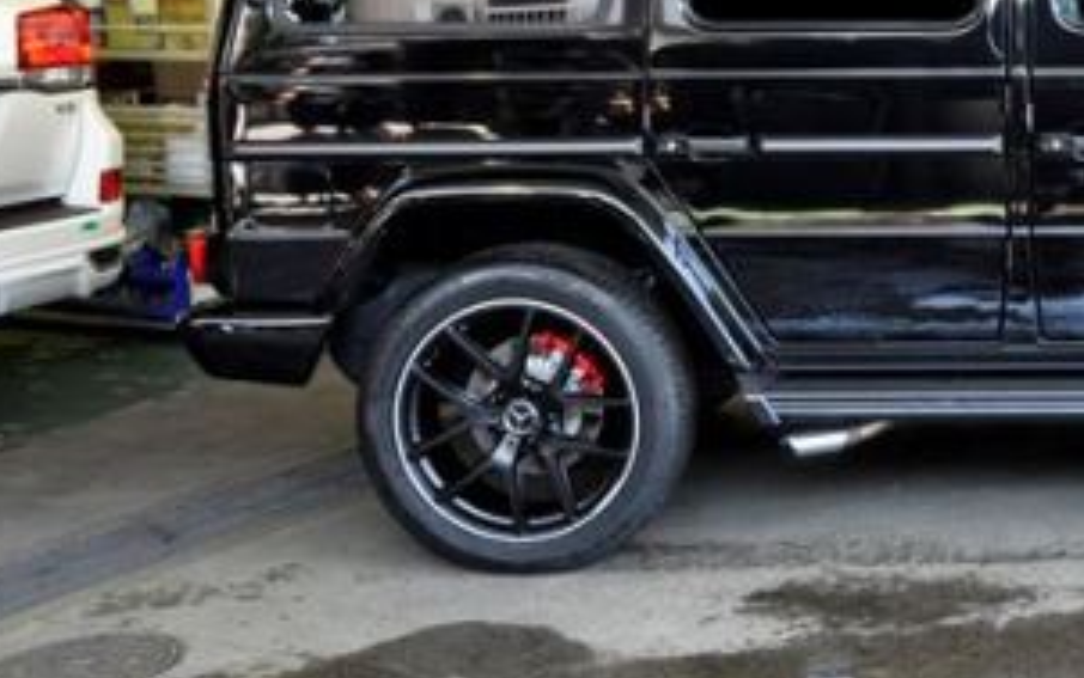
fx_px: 2098
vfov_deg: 18.2
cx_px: 1027
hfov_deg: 27.6
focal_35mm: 71
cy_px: 142
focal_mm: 24
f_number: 25
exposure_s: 1/10
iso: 2000
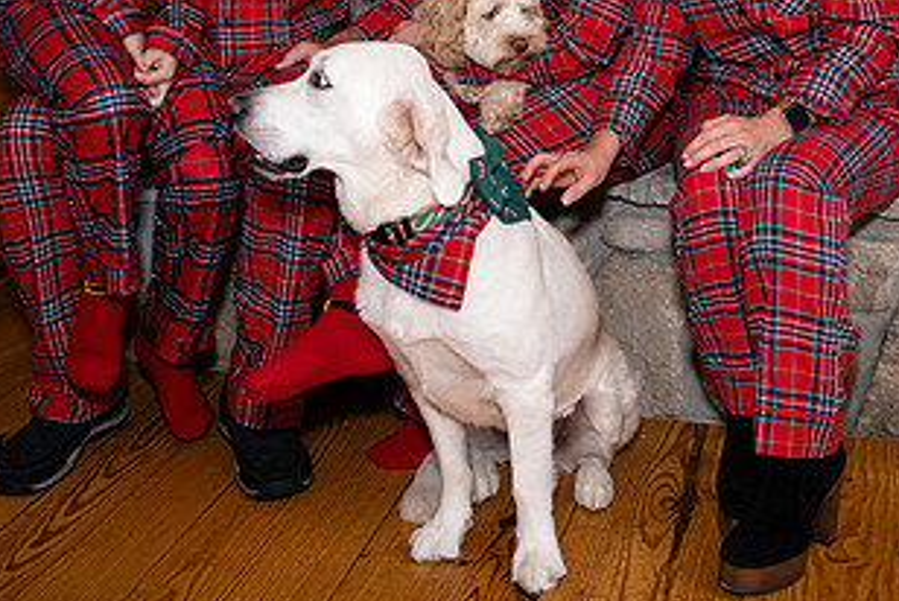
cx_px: 558
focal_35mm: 51
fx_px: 1275
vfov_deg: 25.6
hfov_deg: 38.6
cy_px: 44
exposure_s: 1/160
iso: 400
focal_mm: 24
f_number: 4.5
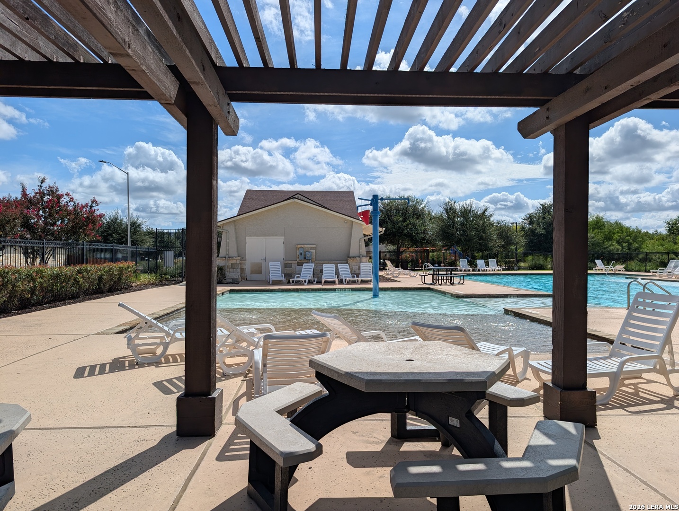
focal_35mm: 24
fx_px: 471
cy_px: 256
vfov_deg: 56.9
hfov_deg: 71.5
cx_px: 340
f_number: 1.68
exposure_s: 1/2833
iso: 22
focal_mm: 6.9
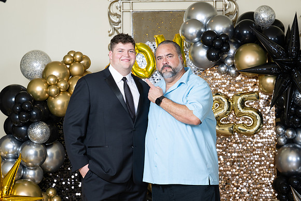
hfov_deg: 17.1
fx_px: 1004
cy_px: 100
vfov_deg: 11.4
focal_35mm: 120
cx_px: 150
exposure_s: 1/100
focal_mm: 120
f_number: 8
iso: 320
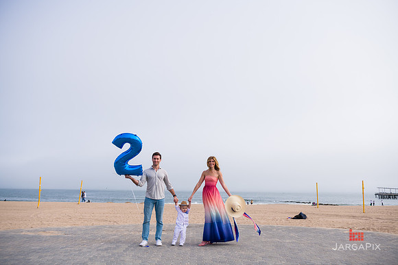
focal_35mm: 32
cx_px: 199
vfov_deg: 41.1
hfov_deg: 58.7
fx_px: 354
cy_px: 132
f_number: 5
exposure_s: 1/2000
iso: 200
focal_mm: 32
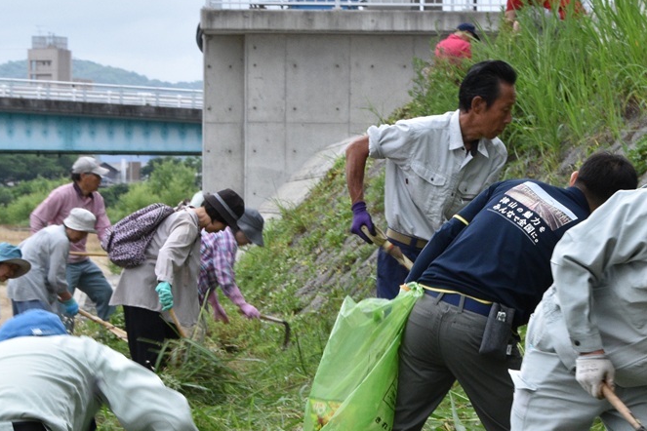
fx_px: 2929
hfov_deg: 12.6
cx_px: 446
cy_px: 240
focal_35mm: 163
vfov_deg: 8.4
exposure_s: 1/60
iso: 1000
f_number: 11
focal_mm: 48
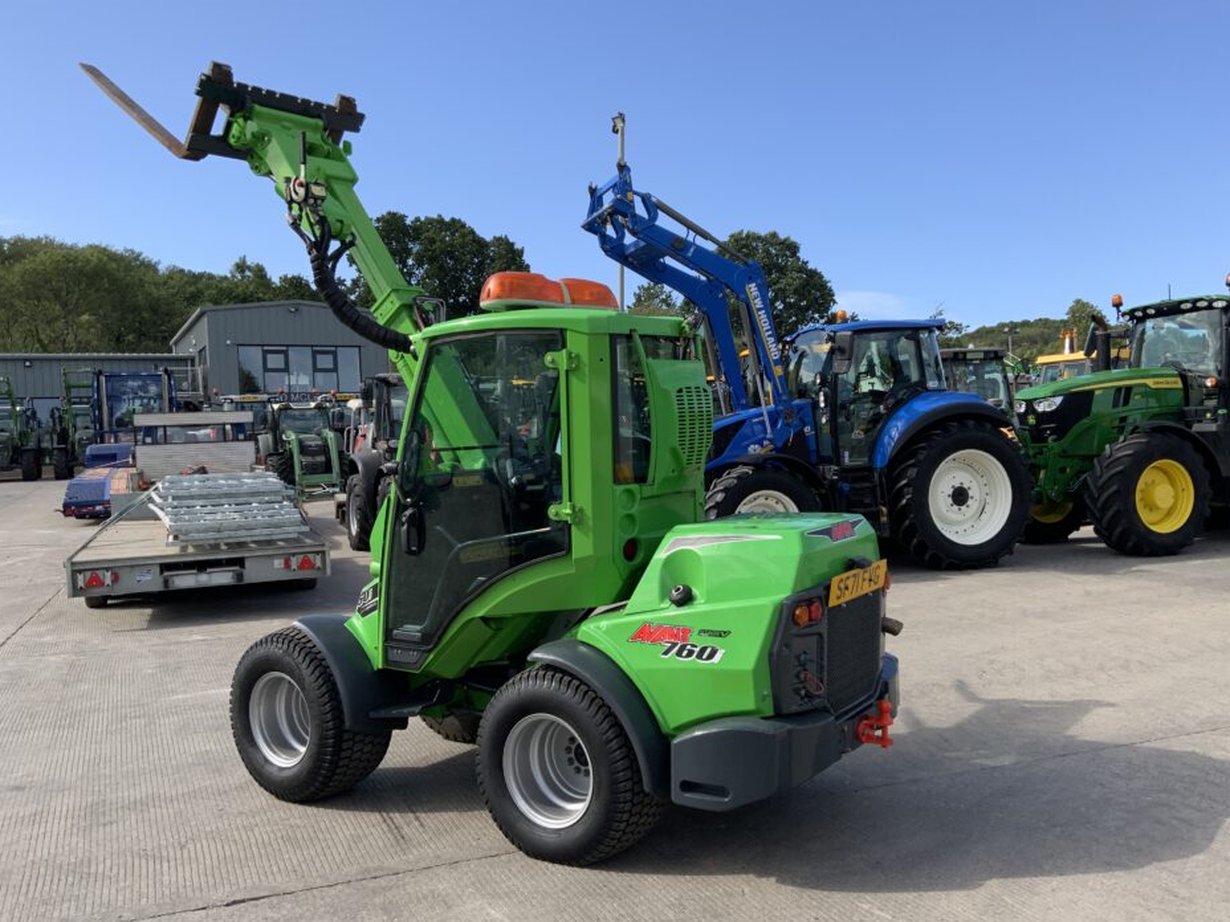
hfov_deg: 56.8
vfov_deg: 44.2
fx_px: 1137
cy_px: 469
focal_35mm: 32
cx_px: 660
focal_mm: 3
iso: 16
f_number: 1.8
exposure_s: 1/1168
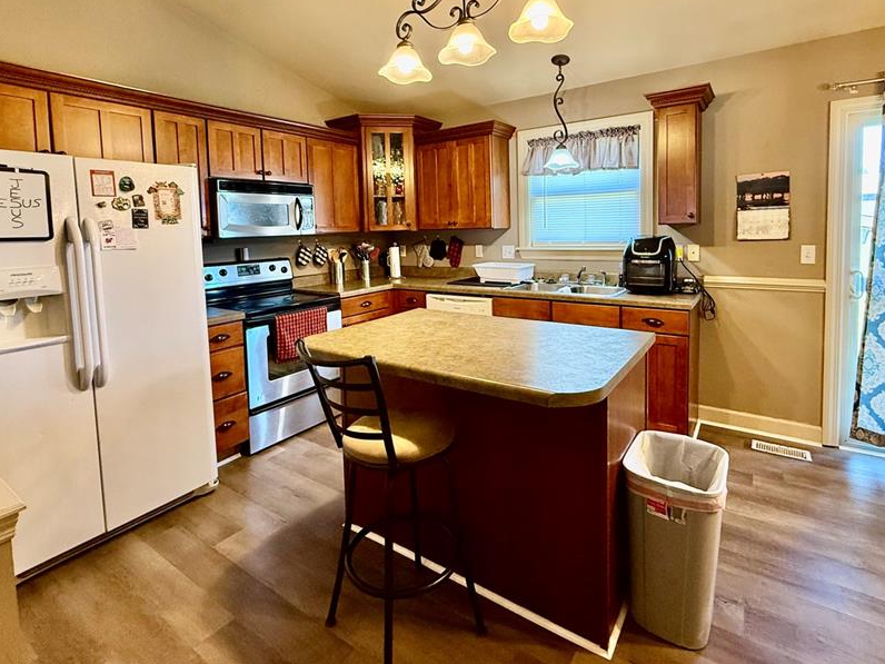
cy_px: 257
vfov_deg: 70.6
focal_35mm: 18
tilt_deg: -3.7
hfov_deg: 87.7
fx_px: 460
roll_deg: +2.3
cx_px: 459
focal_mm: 2.22
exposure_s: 1/60
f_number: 2.2
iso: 400
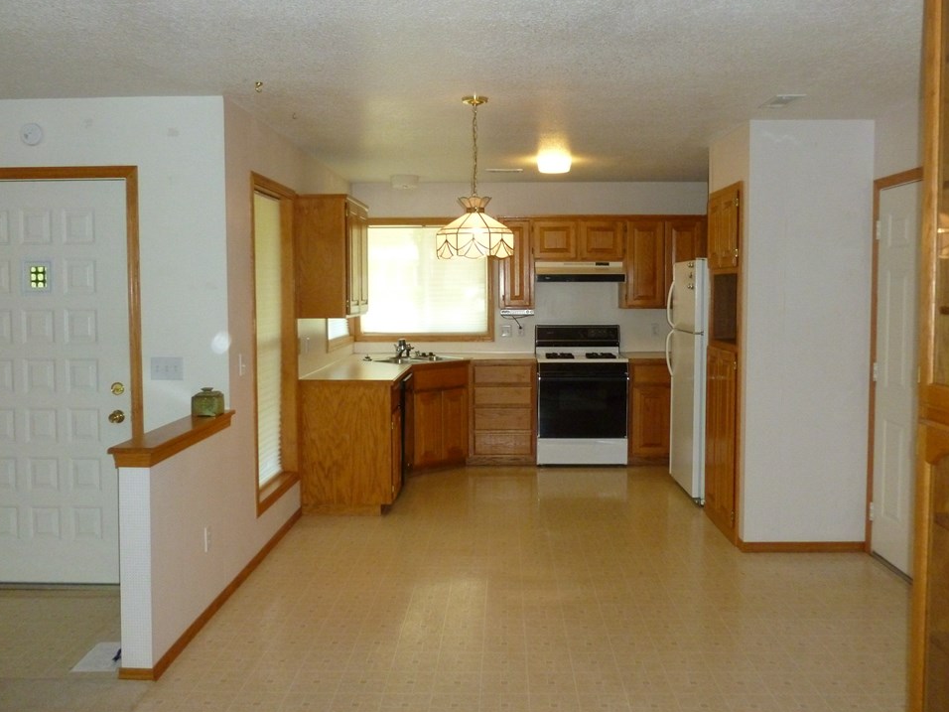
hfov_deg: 59.9
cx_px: 492
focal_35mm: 30
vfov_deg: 46.8
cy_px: 334
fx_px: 822
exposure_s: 1/60
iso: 400
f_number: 3.3
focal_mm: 5
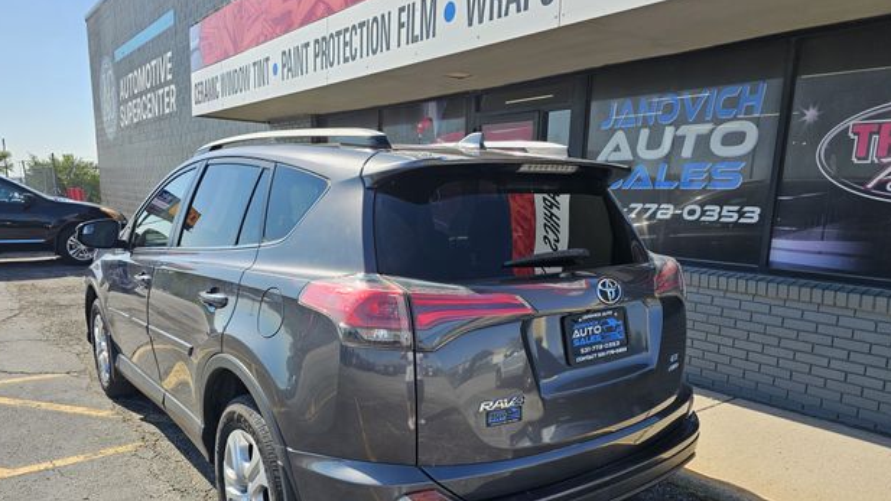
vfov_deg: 44.0
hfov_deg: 71.9
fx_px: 614
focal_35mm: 26
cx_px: 446
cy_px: 318
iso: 10
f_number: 1.7
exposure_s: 1/461
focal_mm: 6.3
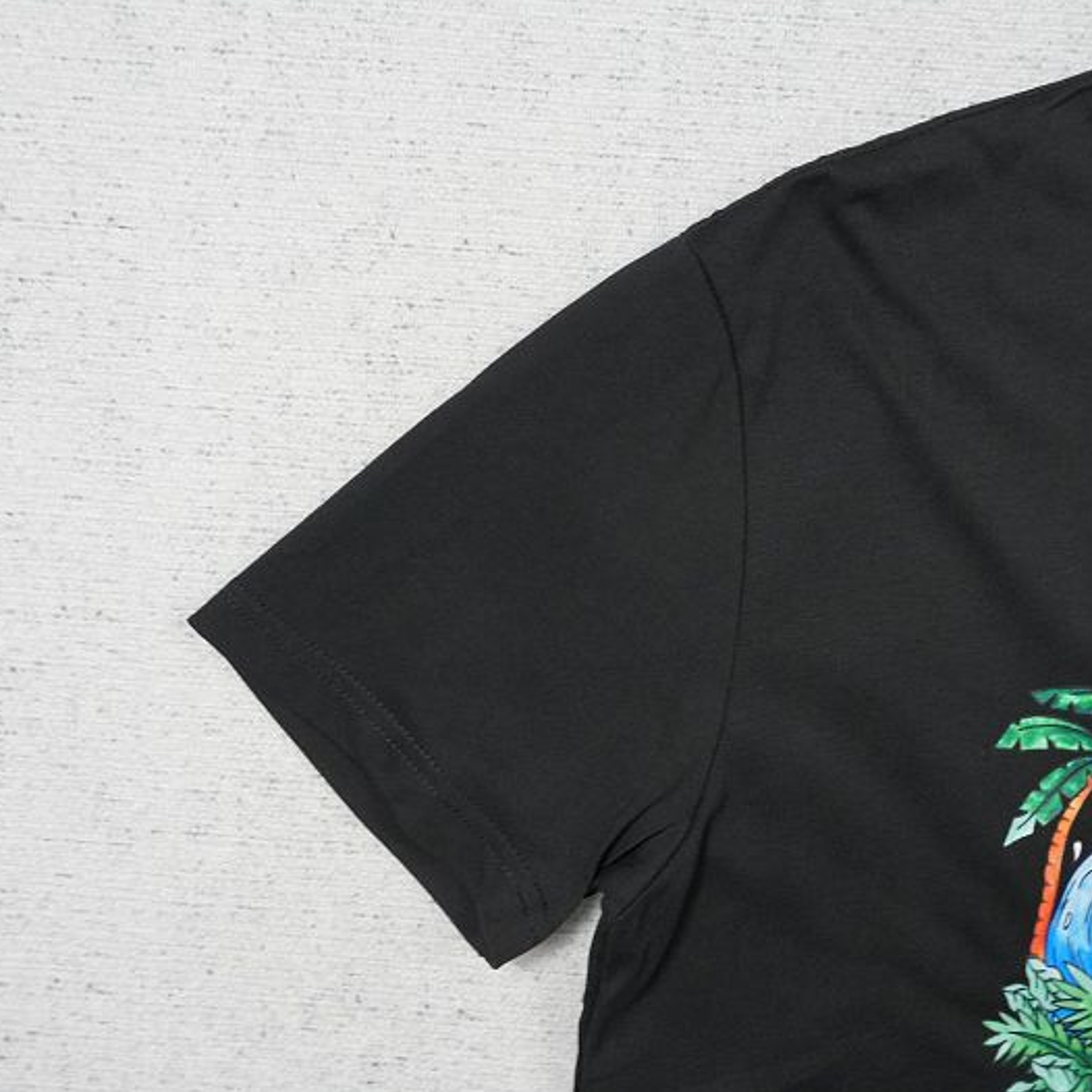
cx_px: 617
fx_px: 1106
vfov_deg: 52.5
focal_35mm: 31
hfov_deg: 52.4
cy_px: 545
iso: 1600
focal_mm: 16
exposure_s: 1/100
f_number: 10
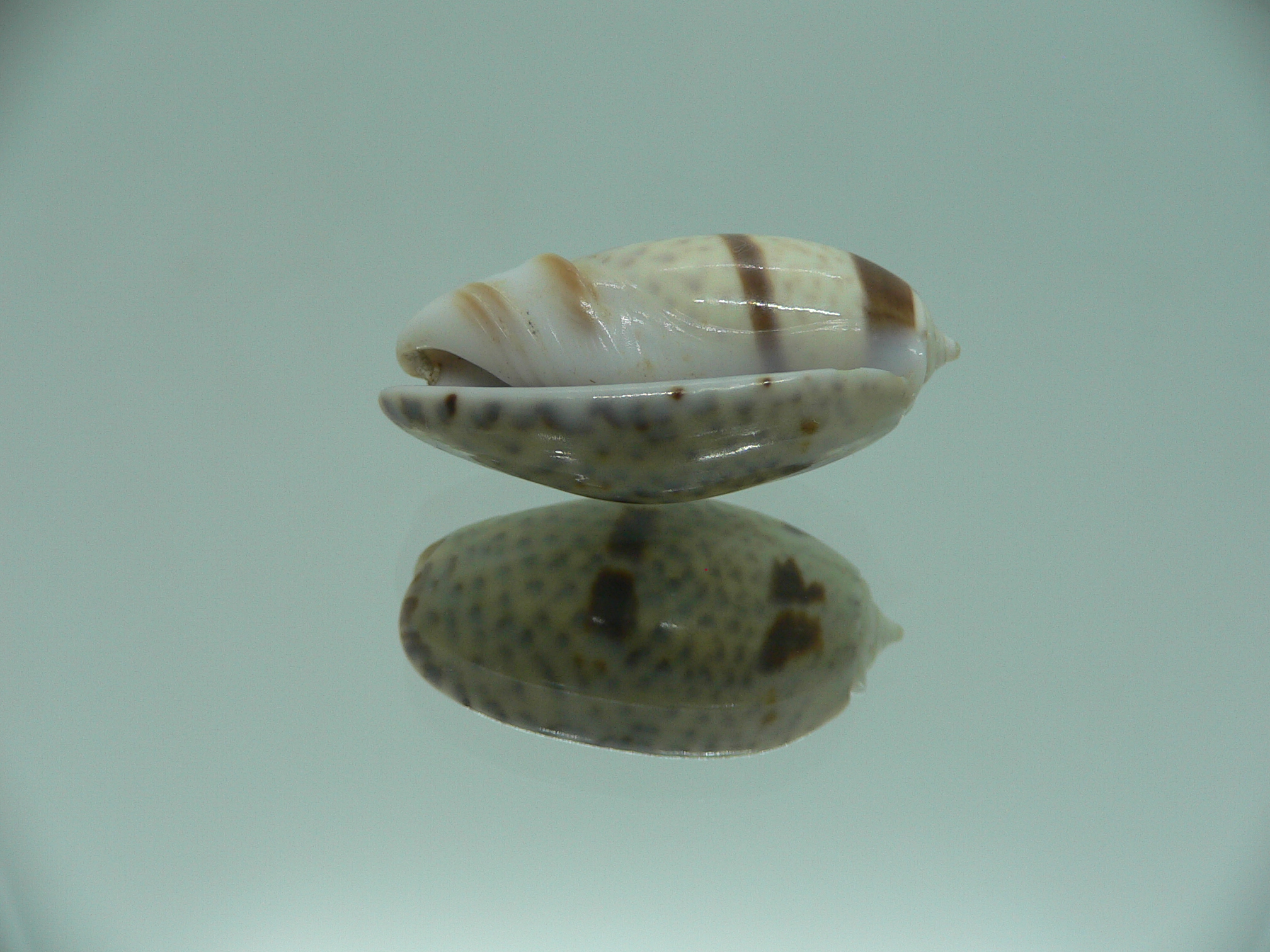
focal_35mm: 35
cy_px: 476
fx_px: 1284
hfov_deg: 52.6
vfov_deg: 40.7
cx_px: 635
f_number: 2.8
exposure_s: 1/60
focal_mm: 4.6
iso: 80
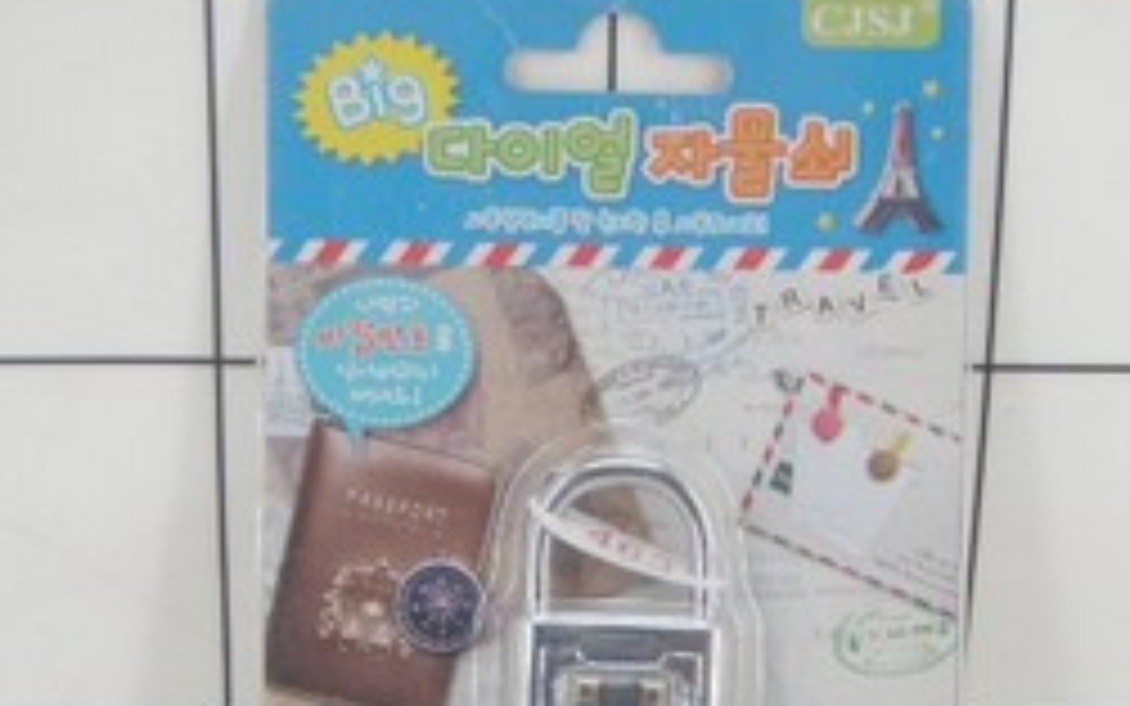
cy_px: 535
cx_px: 599
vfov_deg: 15.1
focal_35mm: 86
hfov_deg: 24.1
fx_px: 2649
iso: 160
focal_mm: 9.13
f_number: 4
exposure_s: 1/40
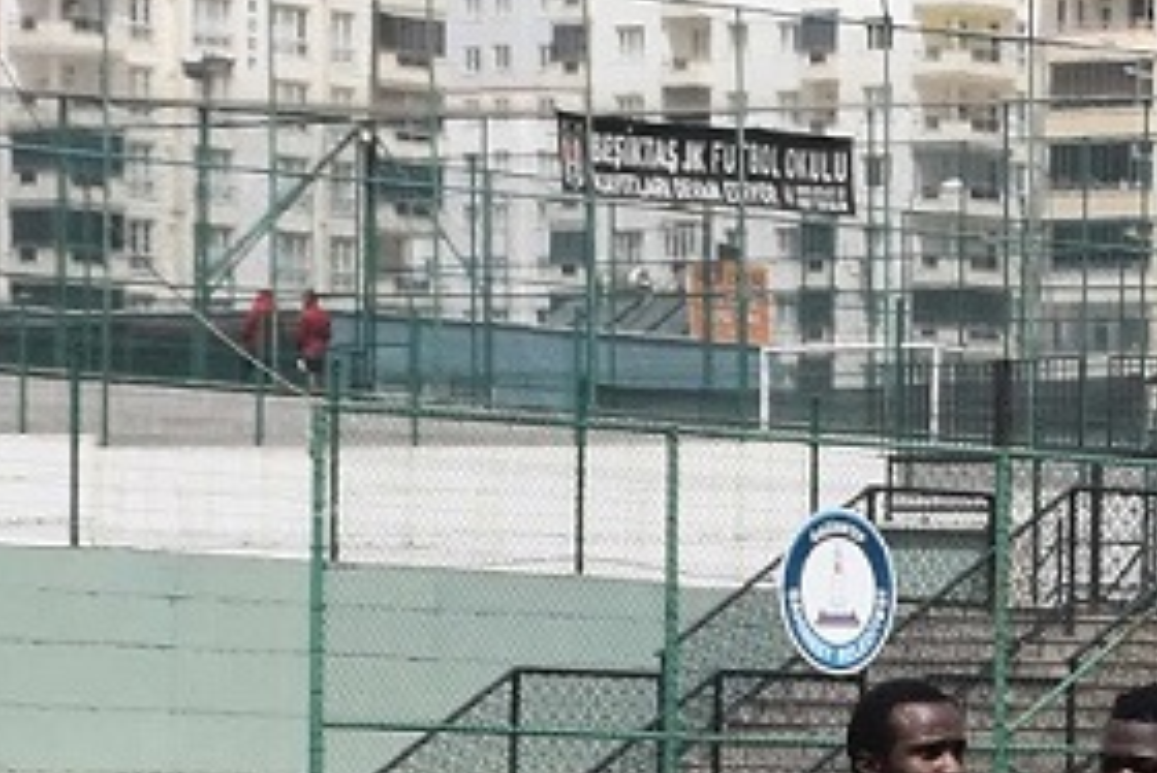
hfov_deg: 6.4
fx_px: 10161
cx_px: 1702
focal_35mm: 316
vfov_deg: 4.3
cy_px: 1718
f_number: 8
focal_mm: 35
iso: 200
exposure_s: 1/500
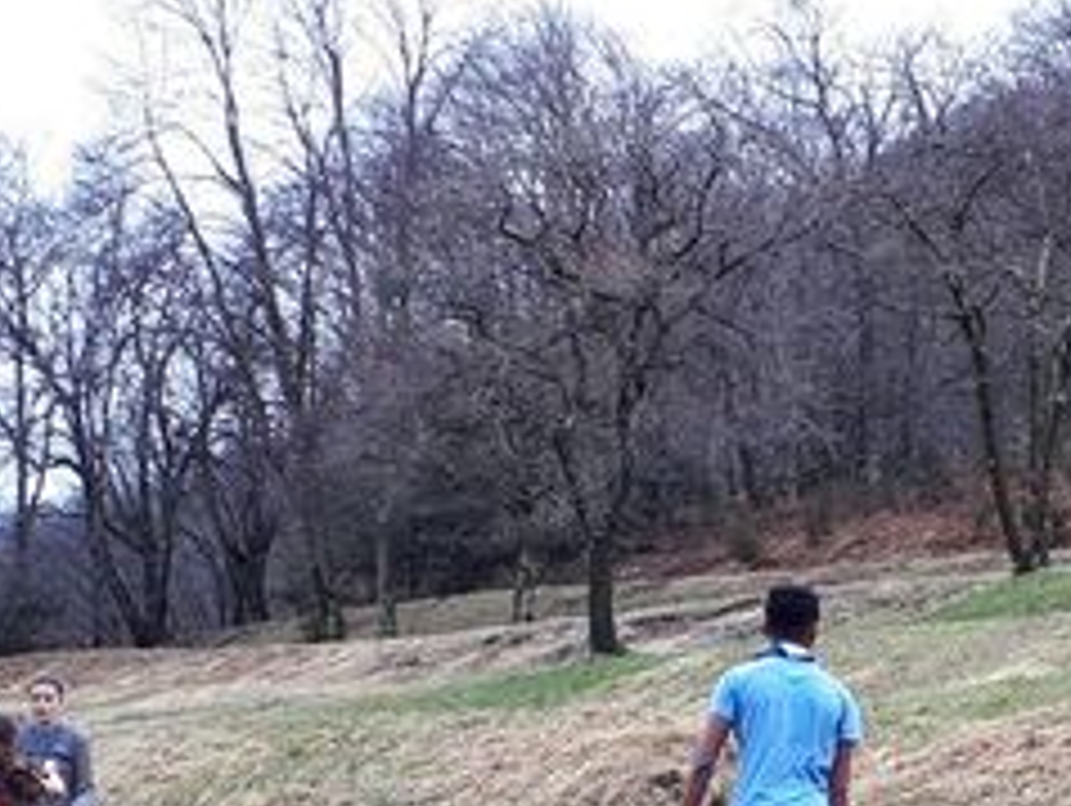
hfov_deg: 25.9
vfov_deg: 20.7
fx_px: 2106
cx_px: 1242
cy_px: 856
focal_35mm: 68
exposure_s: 1/198
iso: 40
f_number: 1.9
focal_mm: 3.6
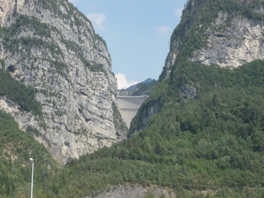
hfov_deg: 19.1
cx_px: 132
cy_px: 99
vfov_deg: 14.4
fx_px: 786
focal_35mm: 103
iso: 800
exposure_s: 1/400
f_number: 14
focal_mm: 18.3
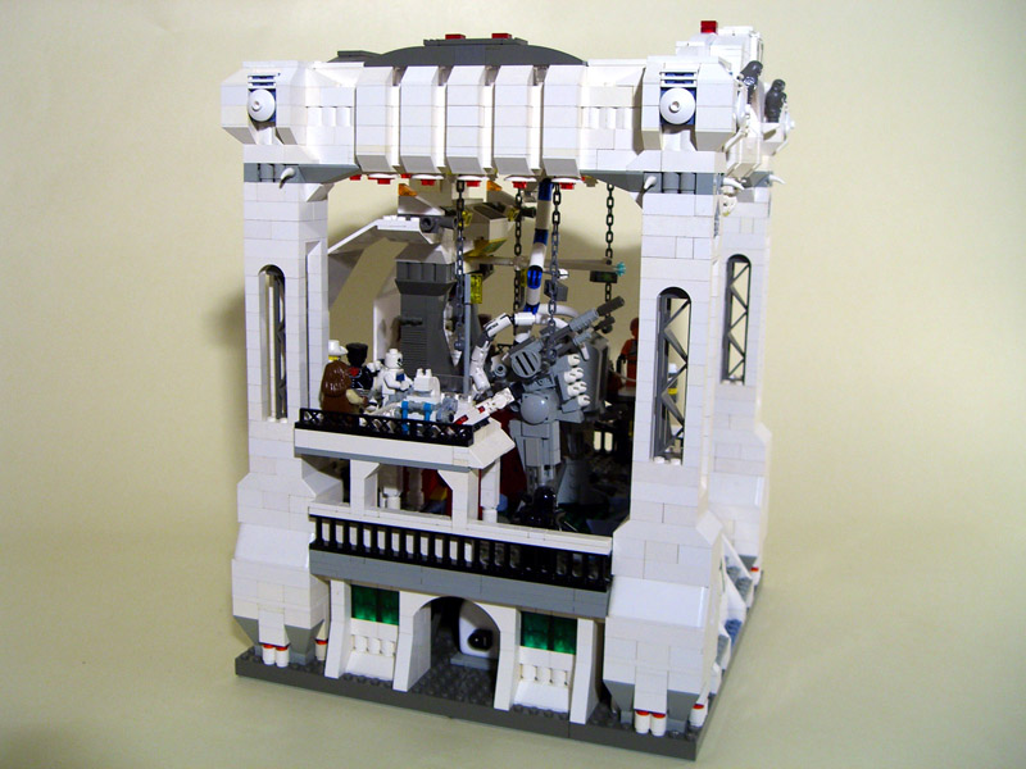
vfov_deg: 37.7
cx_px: 513
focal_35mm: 38
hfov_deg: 49.0
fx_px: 1126
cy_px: 384
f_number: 2.8
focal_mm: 7.9
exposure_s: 1/40
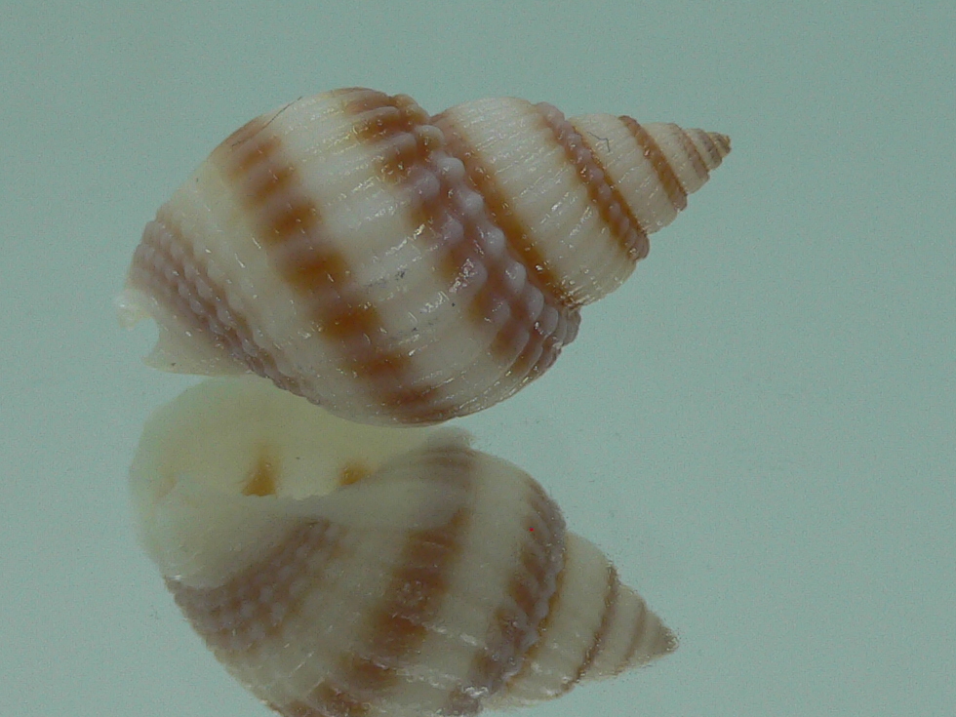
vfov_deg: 20.4
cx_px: 421
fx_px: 1988
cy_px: 384
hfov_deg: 27.0
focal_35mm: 72
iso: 80
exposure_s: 1/60
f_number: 2.8
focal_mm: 4.6
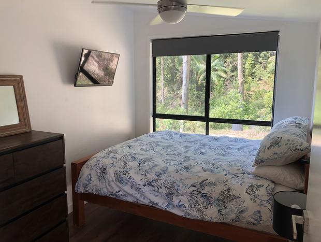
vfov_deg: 49.9
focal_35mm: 28
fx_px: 260
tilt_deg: -8.7
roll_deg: +0.6
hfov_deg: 63.4
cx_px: 160
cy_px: 121
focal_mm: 3.99
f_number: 1.8
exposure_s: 1/120
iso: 20
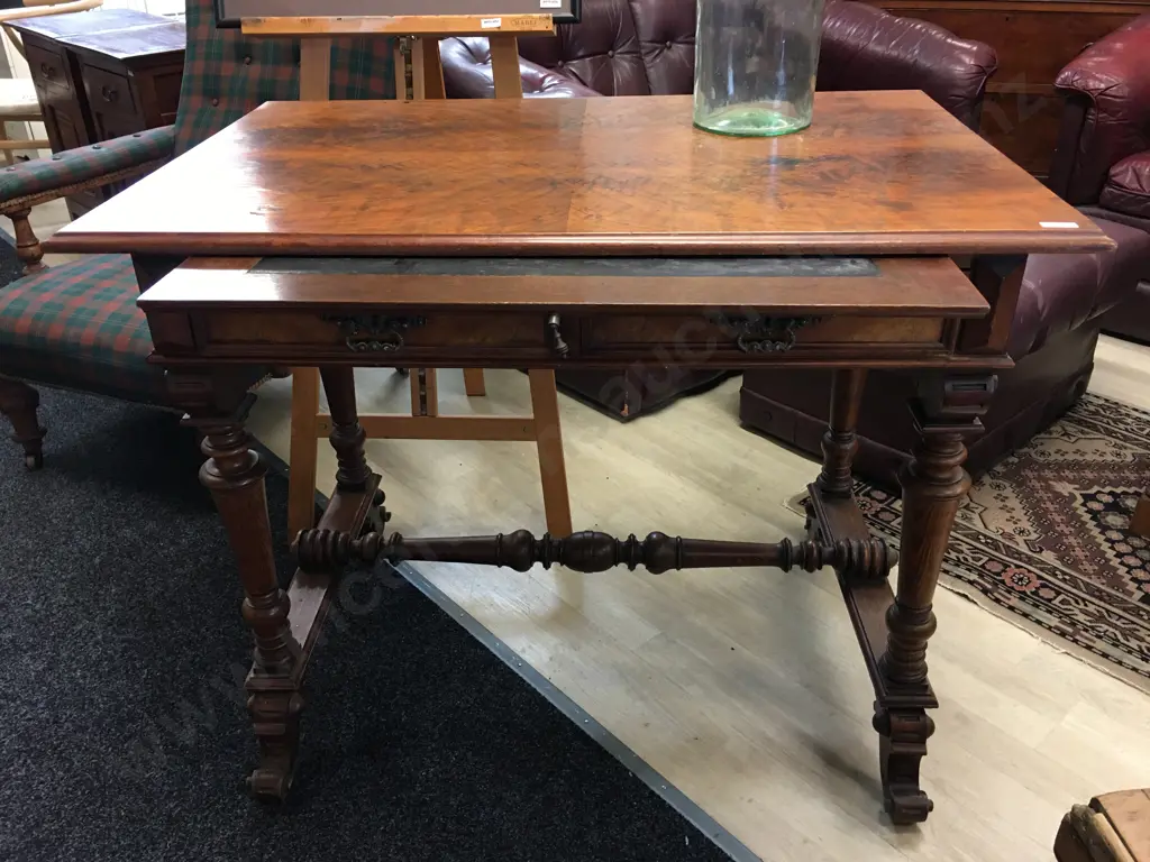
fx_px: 963
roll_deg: +0.5
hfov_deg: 61.7
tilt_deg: -28.0
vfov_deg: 48.2
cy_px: 431
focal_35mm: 29
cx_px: 575
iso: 80
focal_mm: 4.15
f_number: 2.2
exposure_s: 1/17
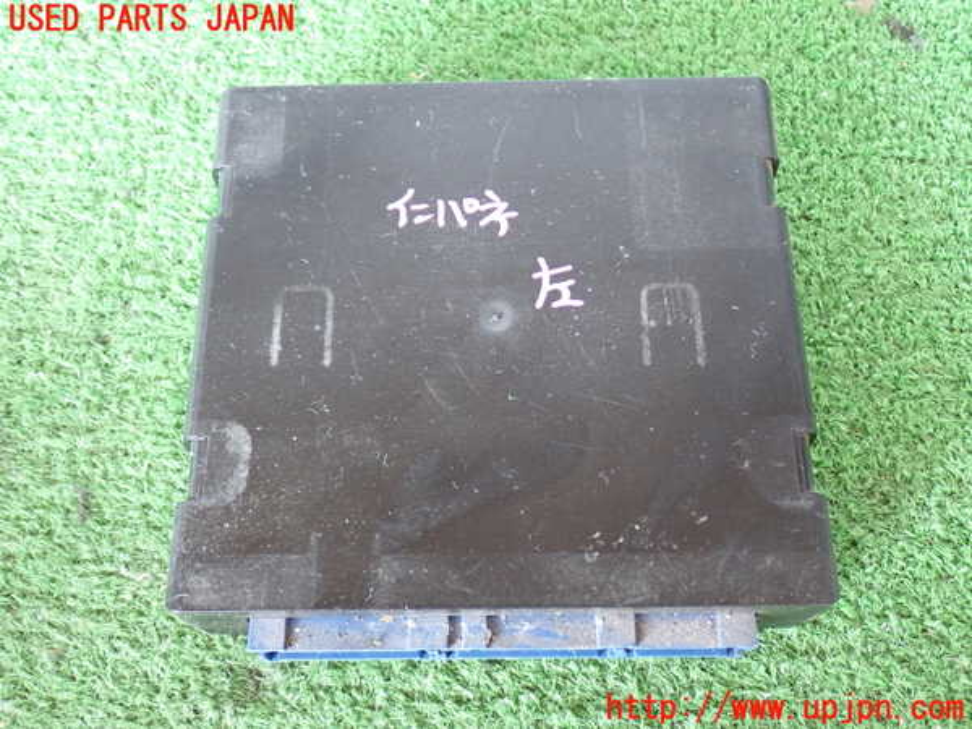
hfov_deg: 49.0
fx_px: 1067
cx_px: 486
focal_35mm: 38
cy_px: 364
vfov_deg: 37.7
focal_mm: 6.83
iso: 640
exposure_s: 1/40
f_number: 2.7
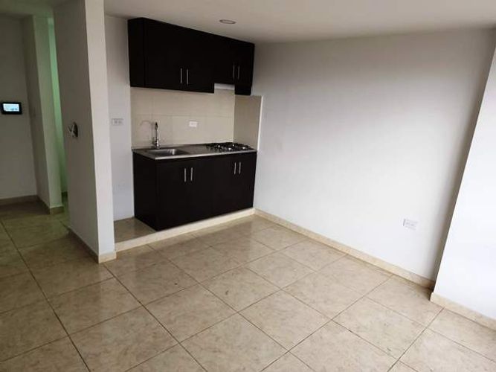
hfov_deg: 73.9
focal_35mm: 23
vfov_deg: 58.9
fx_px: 329
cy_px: 186
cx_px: 248
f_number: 1.8
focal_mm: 6.4
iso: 100
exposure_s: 1/180
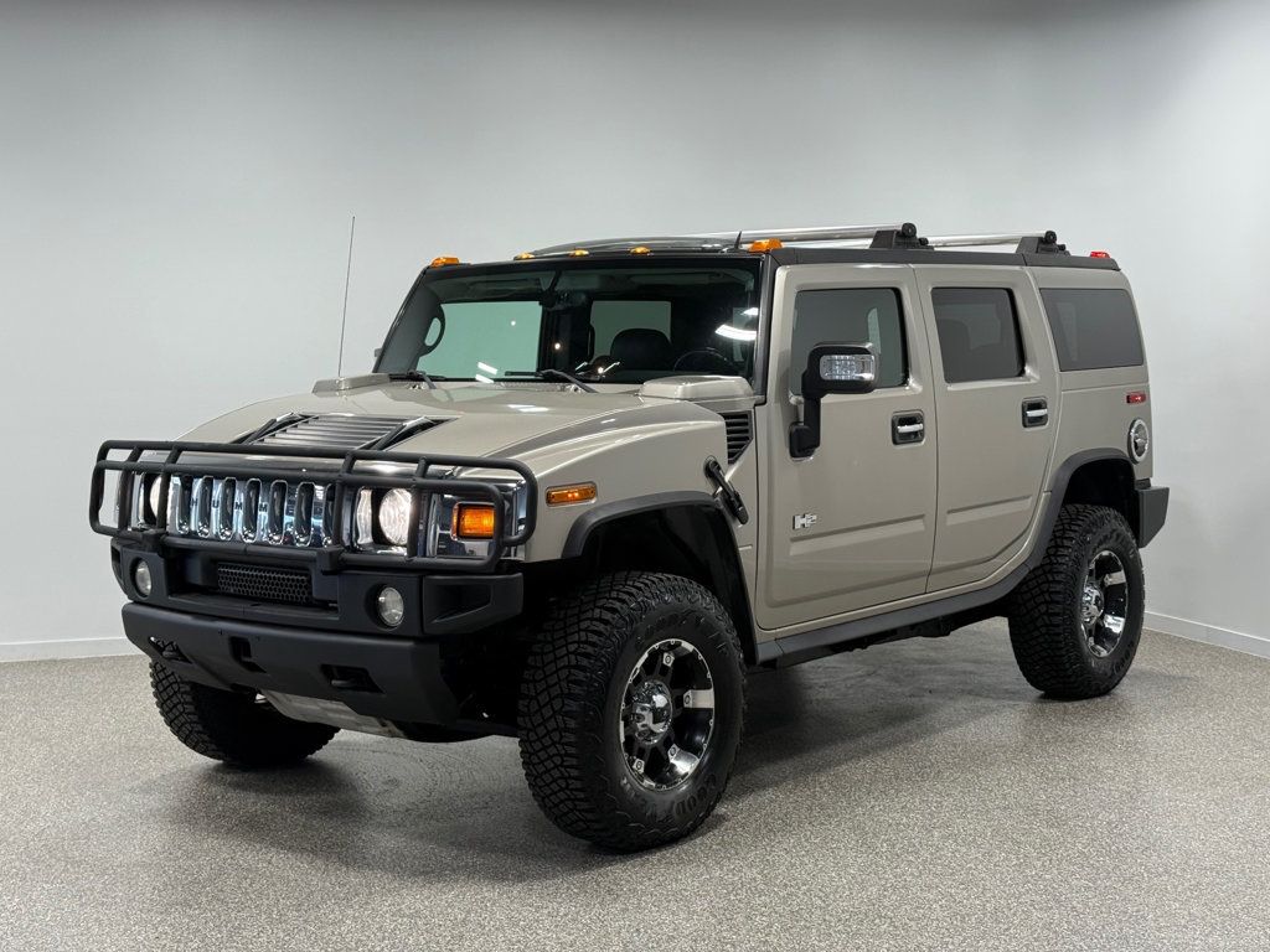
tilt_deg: -3.3
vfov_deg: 30.3
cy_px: 476
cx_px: 635
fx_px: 1761
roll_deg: -0.3
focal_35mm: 48
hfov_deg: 39.7
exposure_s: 1/200
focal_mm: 6.76
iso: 50
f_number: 1.78
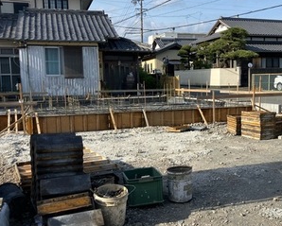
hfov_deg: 41.4
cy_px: 126
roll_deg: +0.8
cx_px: 189
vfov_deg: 34.2
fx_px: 368
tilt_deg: -5.1
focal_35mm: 44
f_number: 1.8
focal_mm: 3.99
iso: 32
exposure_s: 1/1429
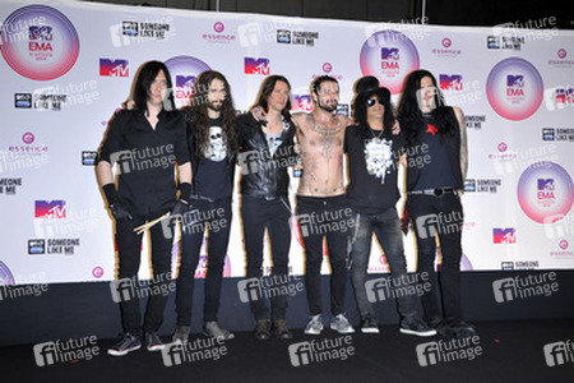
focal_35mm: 45
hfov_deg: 43.6
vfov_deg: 29.9
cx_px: 287
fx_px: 717
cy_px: 192
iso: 800
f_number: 7.1
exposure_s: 1/250
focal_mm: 45
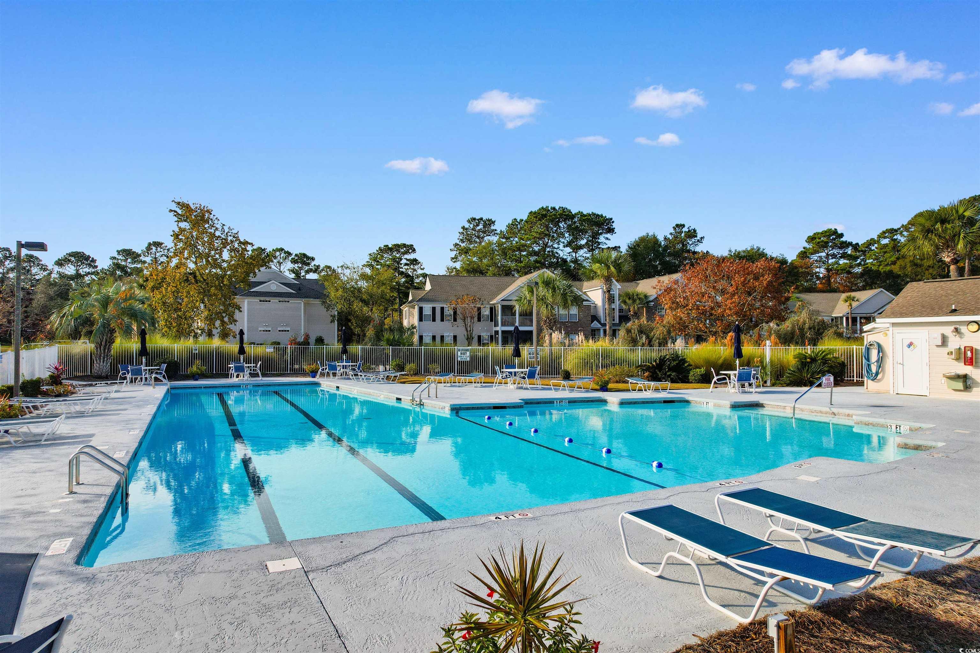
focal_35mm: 22
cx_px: 490
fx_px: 599
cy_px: 326
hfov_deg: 78.6
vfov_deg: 57.2
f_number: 2.8
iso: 150
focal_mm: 8.38
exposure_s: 1/350
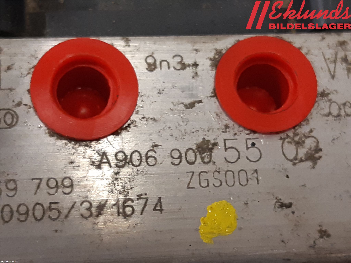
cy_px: 132
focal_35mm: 26
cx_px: 176
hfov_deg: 67.3
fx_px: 264
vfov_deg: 53.1
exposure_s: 1/50
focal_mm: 3.93
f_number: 1.7
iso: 125
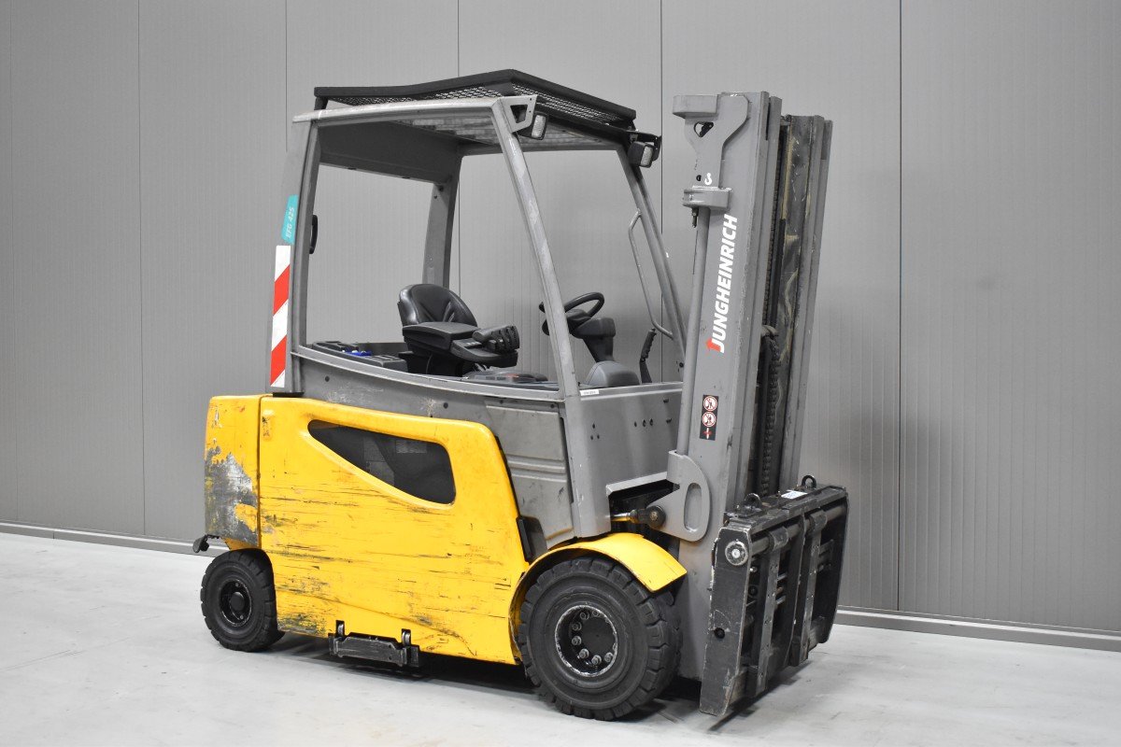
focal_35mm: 40
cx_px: 560
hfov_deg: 47.9
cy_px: 374
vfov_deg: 33.0
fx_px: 1261
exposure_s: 1/60
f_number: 4.5
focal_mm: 27
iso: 2000
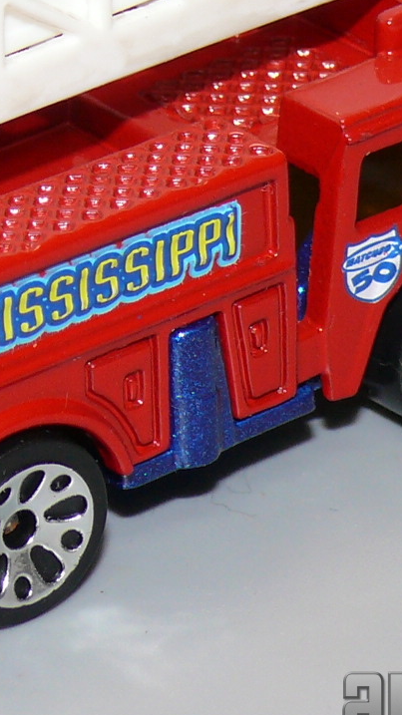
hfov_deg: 4.9
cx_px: 113
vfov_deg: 8.7
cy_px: 187
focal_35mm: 248
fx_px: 4702
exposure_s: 1/30
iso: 100
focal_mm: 13.4
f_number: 4
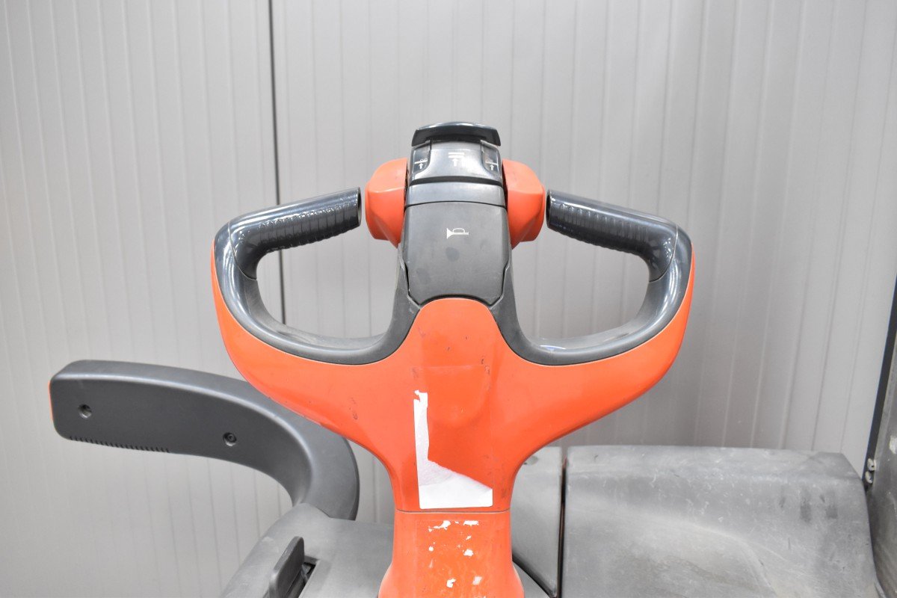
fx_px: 747
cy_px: 299
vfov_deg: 43.6
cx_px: 448
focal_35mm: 30
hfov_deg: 61.9
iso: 1600
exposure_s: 1/20
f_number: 5
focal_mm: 20
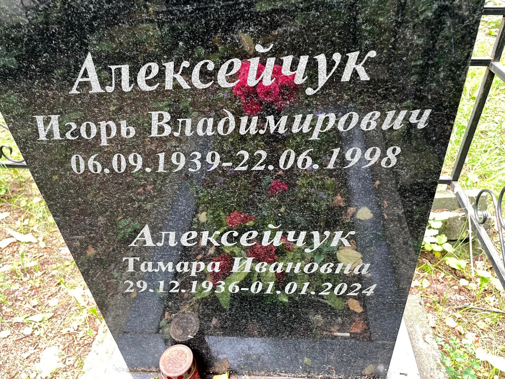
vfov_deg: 53.1
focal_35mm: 26
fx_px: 379
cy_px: 190
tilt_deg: -37.5
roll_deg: +5.4
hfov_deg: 67.3
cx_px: 252
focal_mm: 4.2
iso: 125
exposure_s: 1/66
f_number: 1.6
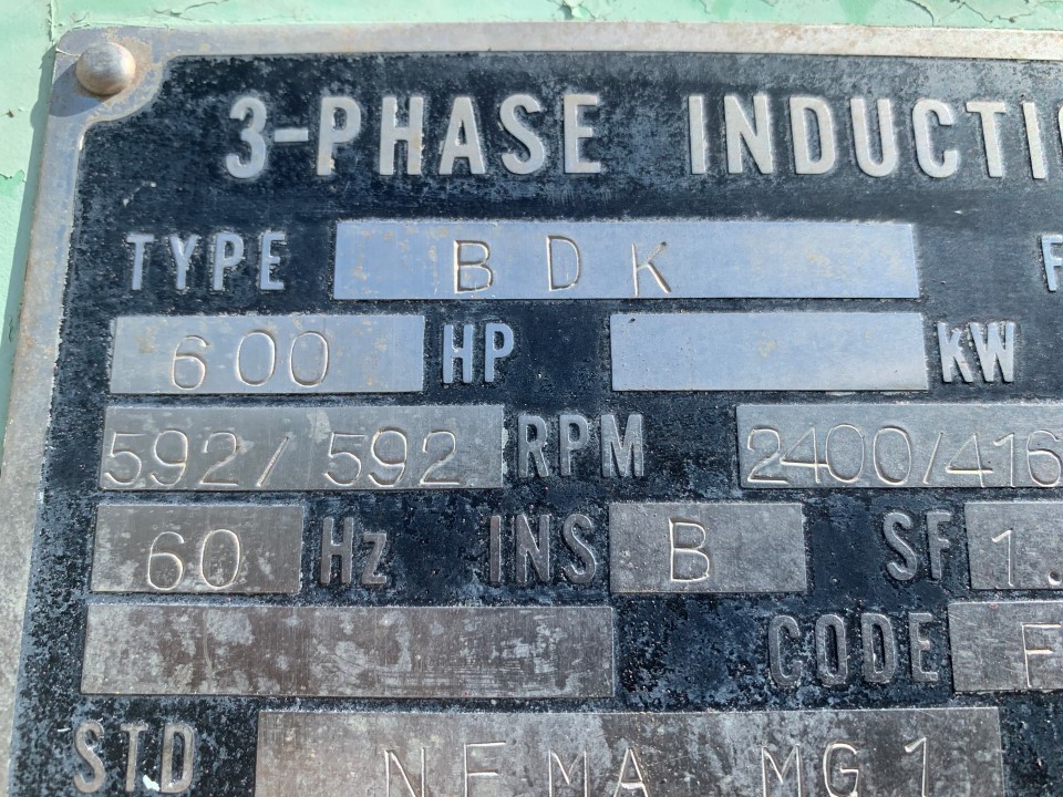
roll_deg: +0.8
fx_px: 798
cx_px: 532
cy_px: 398
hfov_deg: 67.3
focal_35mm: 26
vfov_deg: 53.1
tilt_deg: +17.5
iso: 25
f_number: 1.8
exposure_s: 1/1250
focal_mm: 4.25
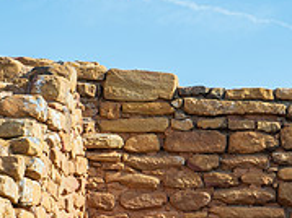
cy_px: 238
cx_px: 326
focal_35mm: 206
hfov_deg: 9.5
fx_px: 1737
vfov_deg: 7.2
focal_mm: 66
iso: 500
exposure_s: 1/250
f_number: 14
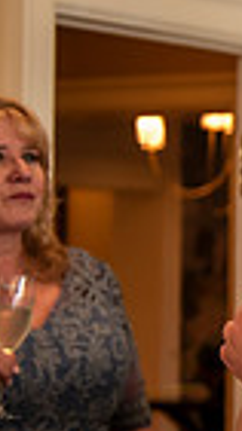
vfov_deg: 12.5
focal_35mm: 173
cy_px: 212
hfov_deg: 6.2
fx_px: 1979
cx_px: 855
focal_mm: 40
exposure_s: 1/160
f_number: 2.8
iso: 400
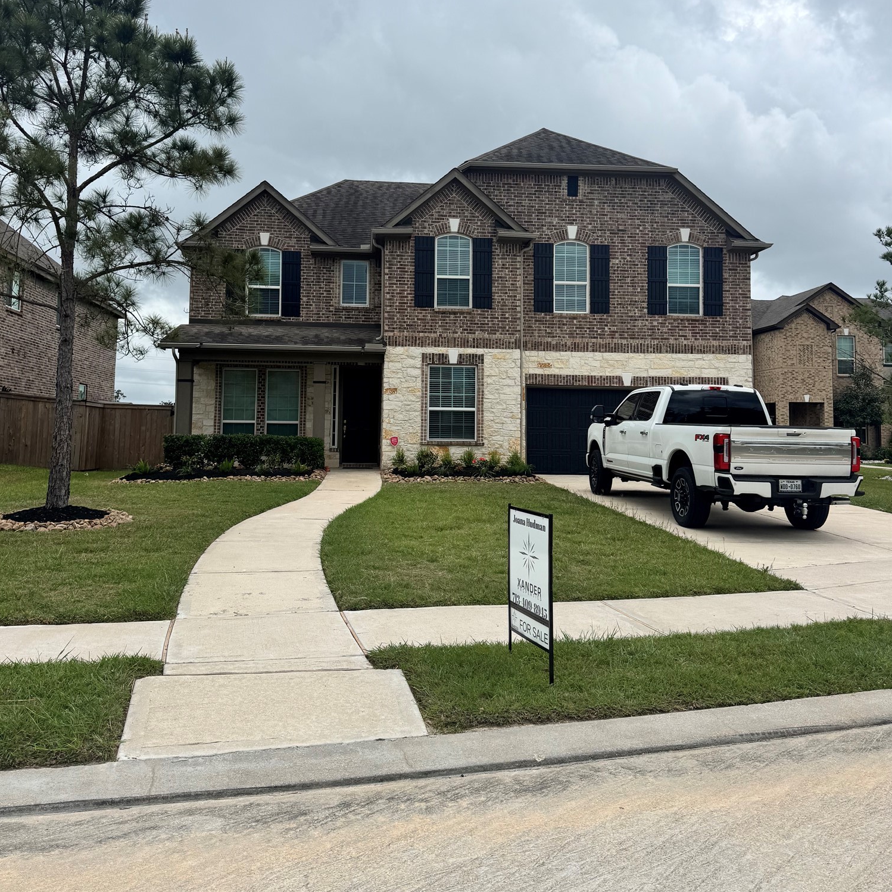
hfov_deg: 55.6
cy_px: 379
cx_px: 436
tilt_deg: +4.5
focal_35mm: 29
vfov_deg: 55.4
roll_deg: -0.6
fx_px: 845
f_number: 1.78
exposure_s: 1/5814
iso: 80
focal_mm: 6.76
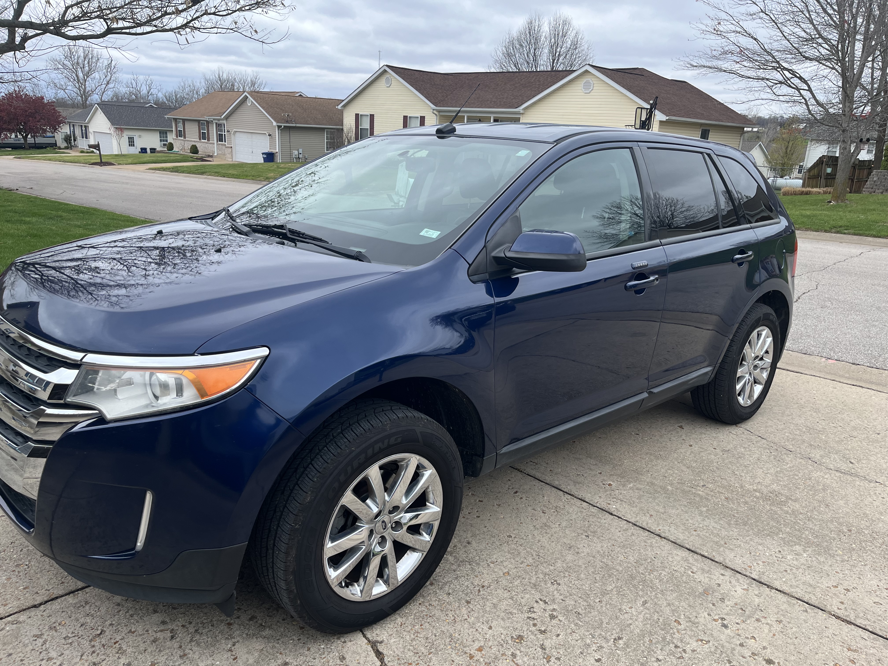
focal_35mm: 26
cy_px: 333
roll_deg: -3.1
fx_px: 667
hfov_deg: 67.3
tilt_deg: -18.0
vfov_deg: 53.1
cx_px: 444
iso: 50
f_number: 1.6
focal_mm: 5.1
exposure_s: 1/1075
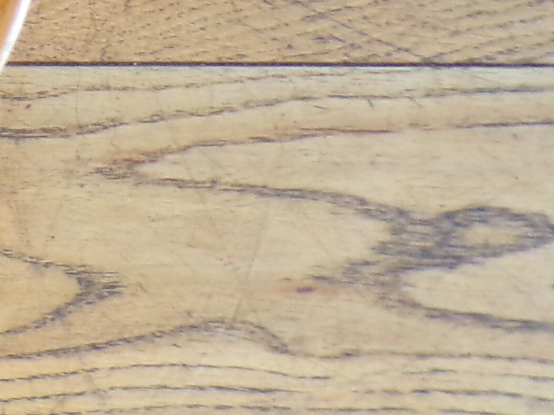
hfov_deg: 12.4
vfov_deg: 10.4
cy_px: -164
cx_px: -592
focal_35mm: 139
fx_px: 2225
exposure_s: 1/17
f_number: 3.2
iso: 390
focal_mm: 5.8
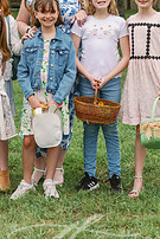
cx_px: 68
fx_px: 785
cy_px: 31
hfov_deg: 11.6
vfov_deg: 17.1
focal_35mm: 118
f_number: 5
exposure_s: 1/1000
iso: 1000
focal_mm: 53
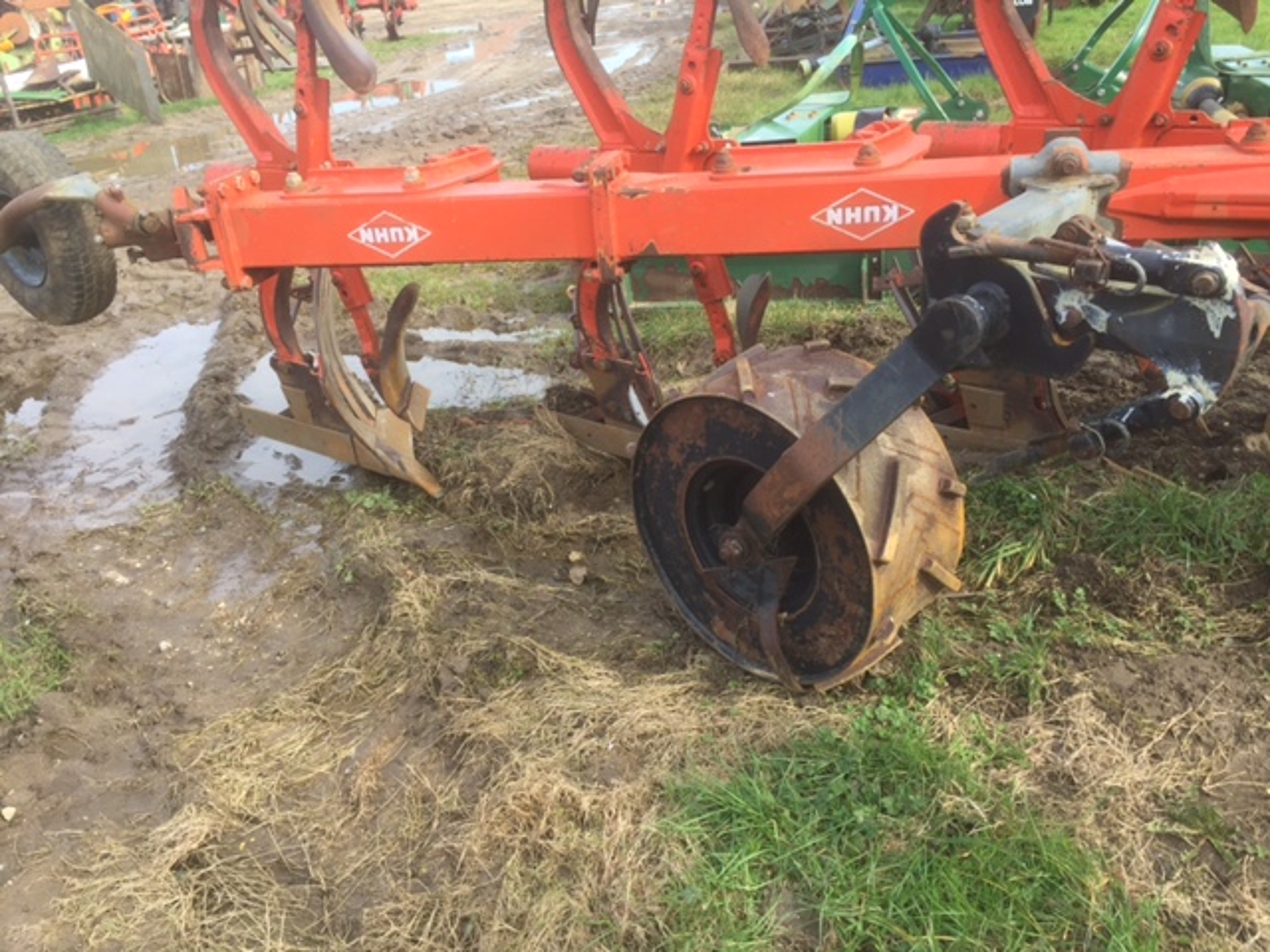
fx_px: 1064
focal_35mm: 29
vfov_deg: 48.2
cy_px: 476
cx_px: 635
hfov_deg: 61.7
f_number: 2.2
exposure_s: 1/332
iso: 32
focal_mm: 4.15
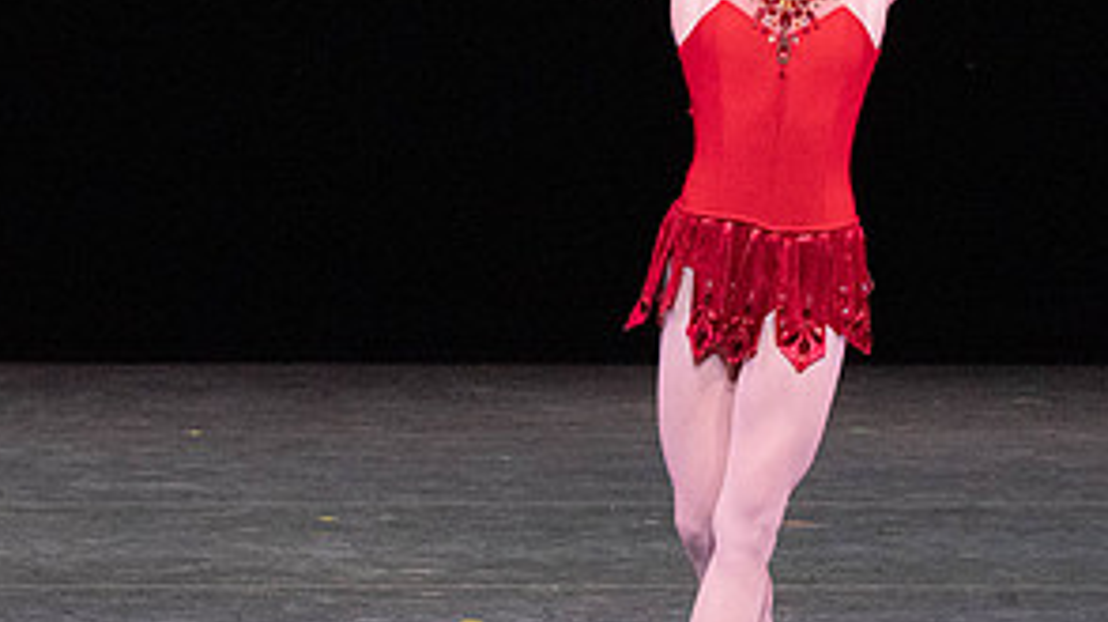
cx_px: 641
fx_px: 21553
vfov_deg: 1.7
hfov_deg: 2.9
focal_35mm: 734
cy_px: 251
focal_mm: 355
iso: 16000
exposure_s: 1/500
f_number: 11
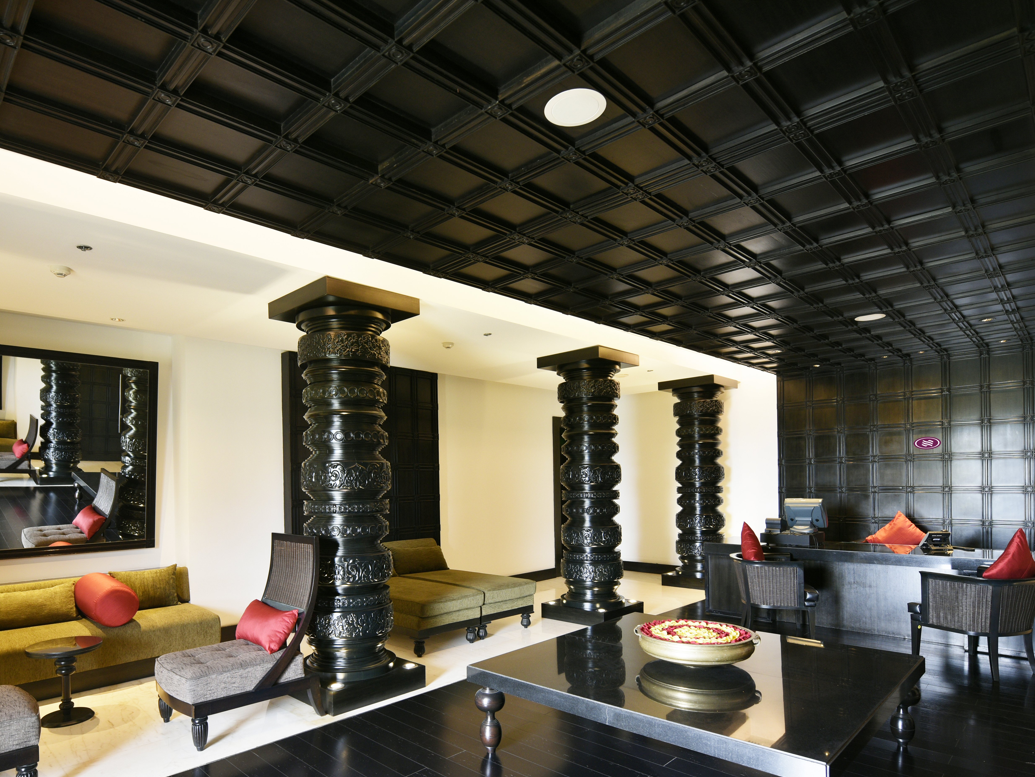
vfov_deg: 64.9
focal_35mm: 20
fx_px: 598
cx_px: 462
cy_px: 491
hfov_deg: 81.5
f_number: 4
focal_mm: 14
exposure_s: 1/30
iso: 640
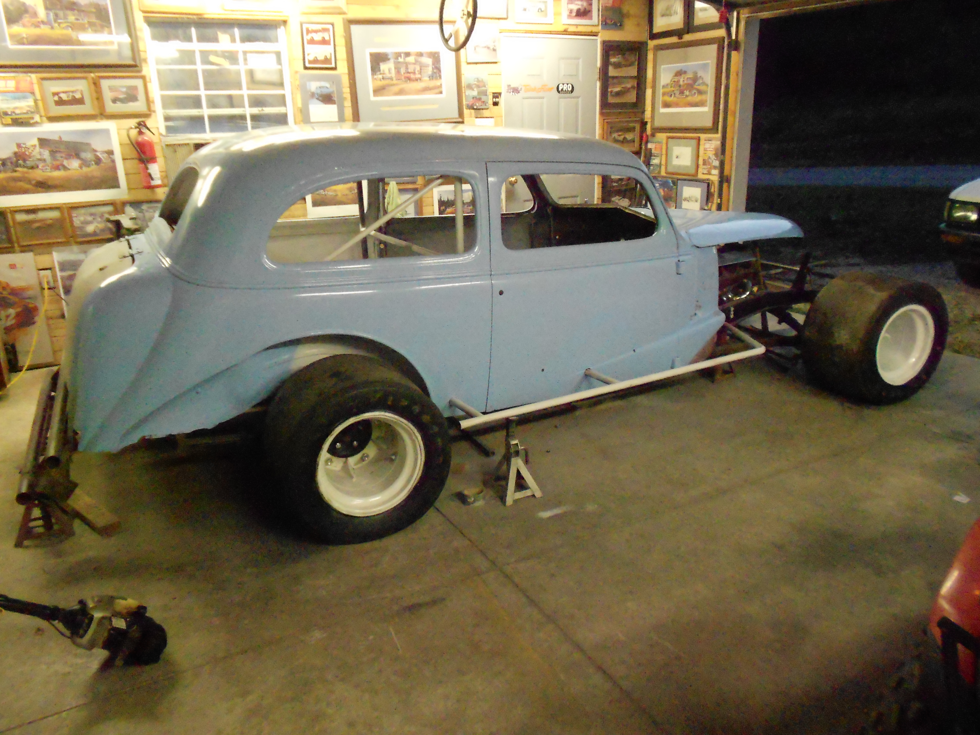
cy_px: 368
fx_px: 736
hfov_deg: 67.3
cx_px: 490
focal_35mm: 26
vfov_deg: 53.1
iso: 1600
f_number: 3.2
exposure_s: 1/50
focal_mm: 4.6
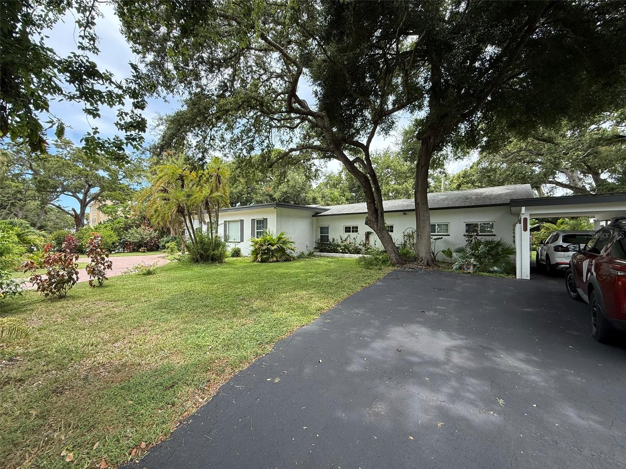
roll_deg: -1.5
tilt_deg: -0.2
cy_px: 234
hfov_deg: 102.1
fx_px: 253
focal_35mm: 14
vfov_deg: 85.7
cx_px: 313
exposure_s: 1/602
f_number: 2.2
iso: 64
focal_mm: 2.22
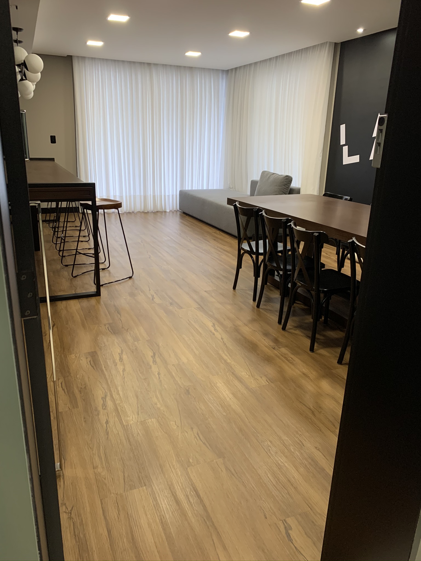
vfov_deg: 67.3
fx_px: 422
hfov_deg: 53.1
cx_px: 210
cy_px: 280
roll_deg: +0.0
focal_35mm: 26
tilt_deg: -15.6
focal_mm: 4.25
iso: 160
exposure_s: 1/60
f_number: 1.8
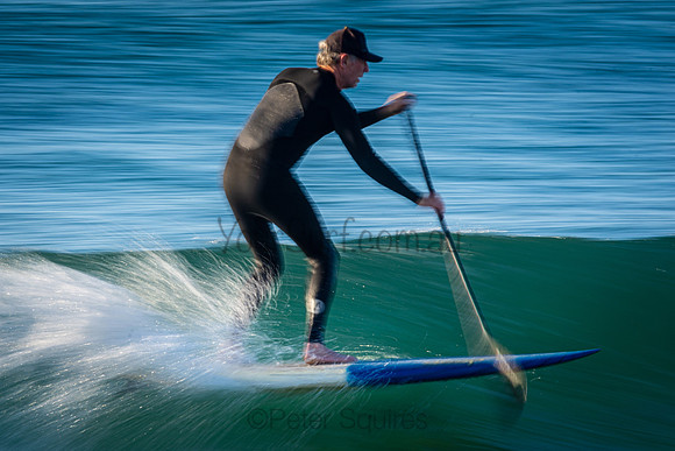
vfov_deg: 1.7
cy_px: 207
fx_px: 15247
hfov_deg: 2.5
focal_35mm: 813
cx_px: 309
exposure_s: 1/15
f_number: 20
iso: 100
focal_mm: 500
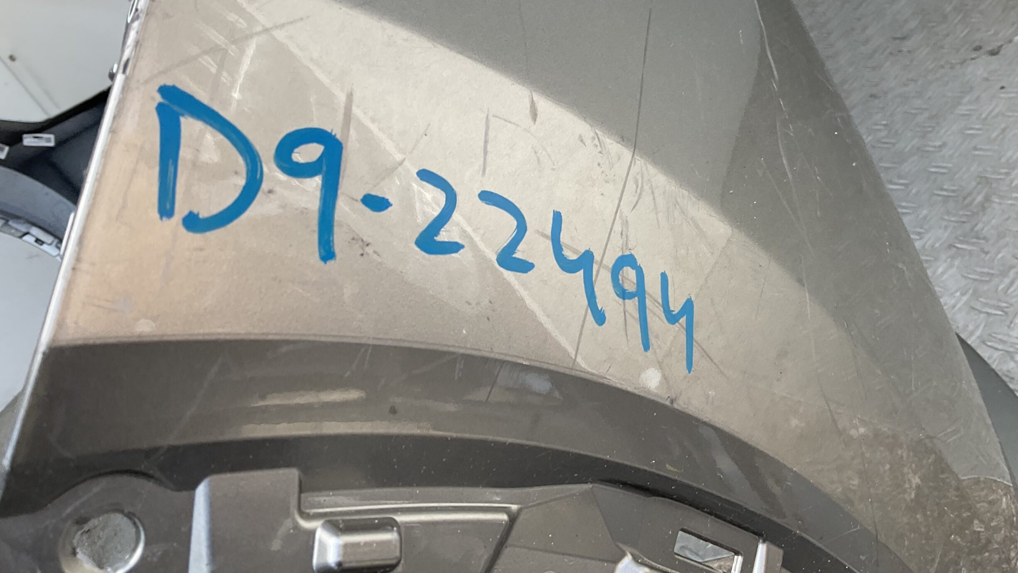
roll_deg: +34.3
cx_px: 518
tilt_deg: -24.3
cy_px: 233
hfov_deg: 59.5
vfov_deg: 35.5
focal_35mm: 33
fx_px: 891
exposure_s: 1/194
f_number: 1.8
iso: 16
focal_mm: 3
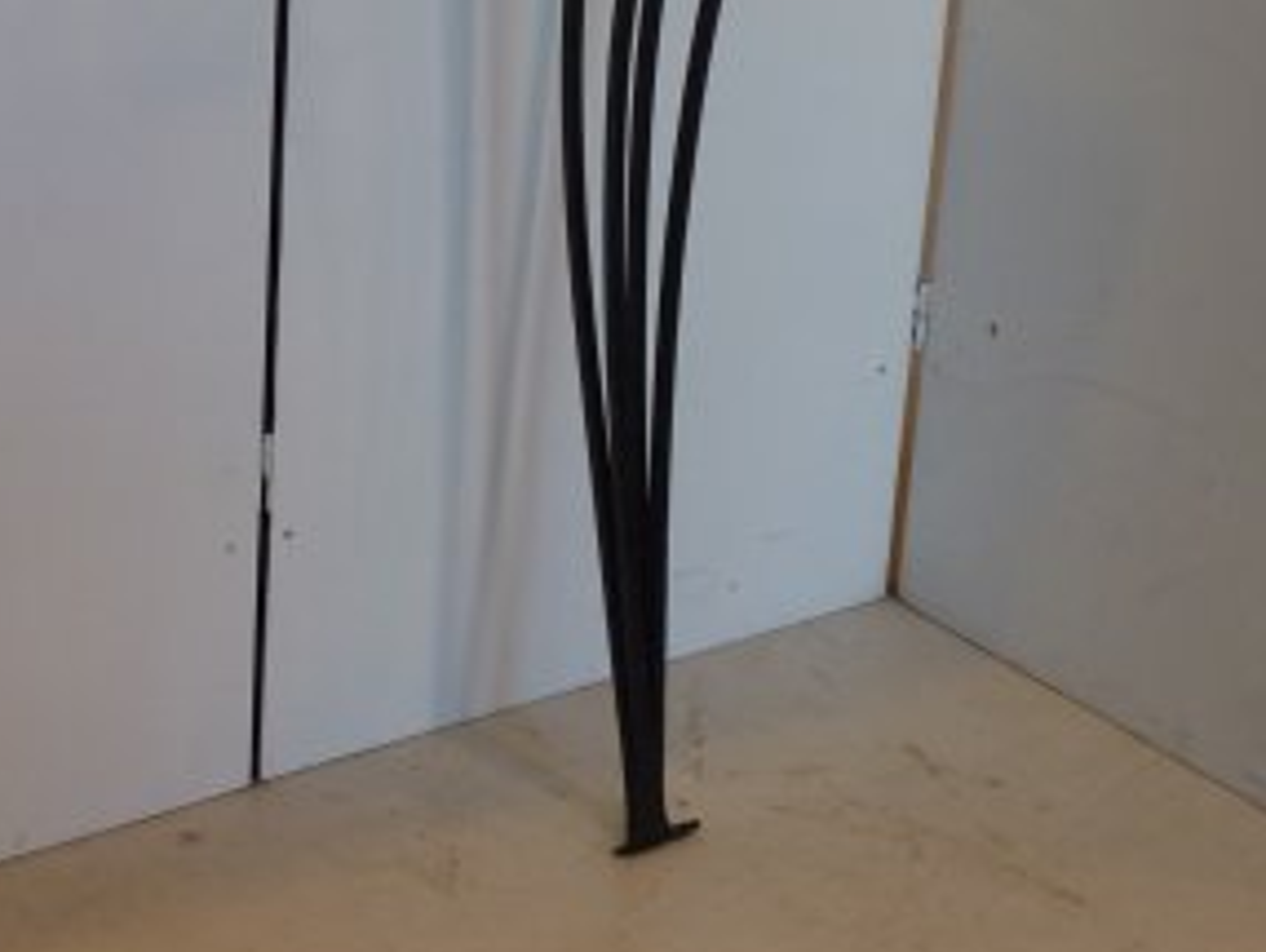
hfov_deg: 17.8
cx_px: 124
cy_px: 279
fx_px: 3990
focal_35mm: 109
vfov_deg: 13.6
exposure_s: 1/40
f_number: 3.8
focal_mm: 8.5
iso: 160
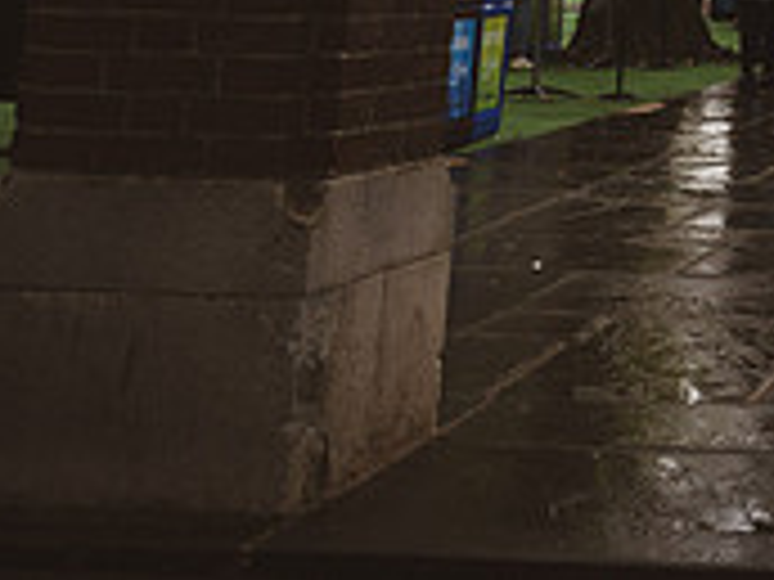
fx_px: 1744
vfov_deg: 17.1
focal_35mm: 78
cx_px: 1179
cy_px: -286
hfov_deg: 21.0
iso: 200
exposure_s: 1/250
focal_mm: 24
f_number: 4
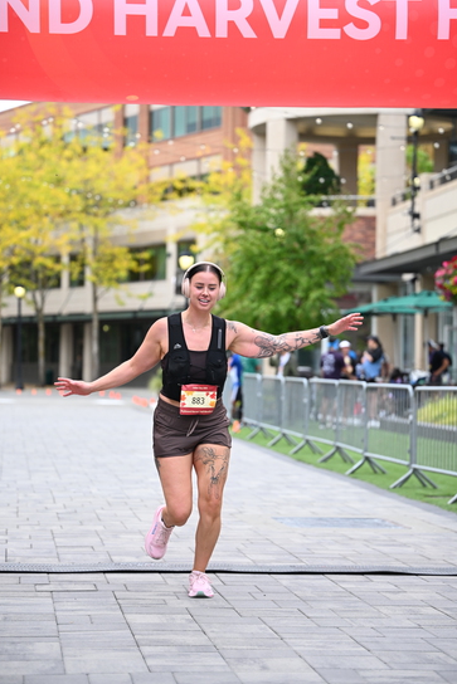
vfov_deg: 22.1
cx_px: 227
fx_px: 1751
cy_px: 339
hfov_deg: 14.9
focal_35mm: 92
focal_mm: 91
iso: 640
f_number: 2.8
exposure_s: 1/2000
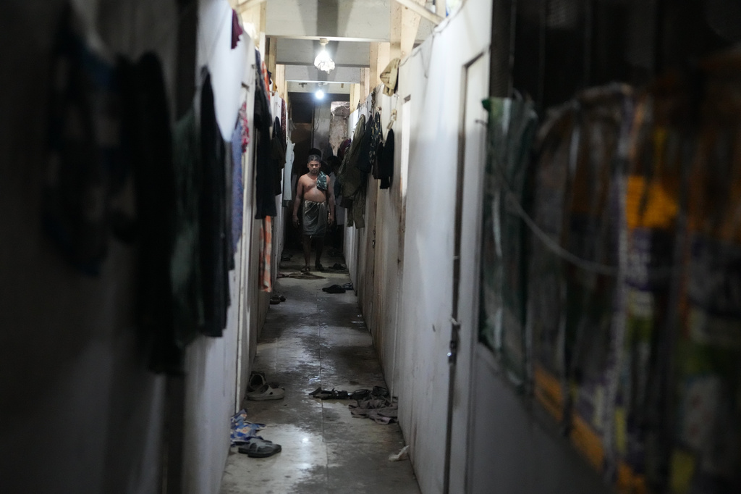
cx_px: 370
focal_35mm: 70
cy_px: 247
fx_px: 1440
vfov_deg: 19.4
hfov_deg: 28.9
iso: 12800
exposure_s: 1/125
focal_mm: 70
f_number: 2.8
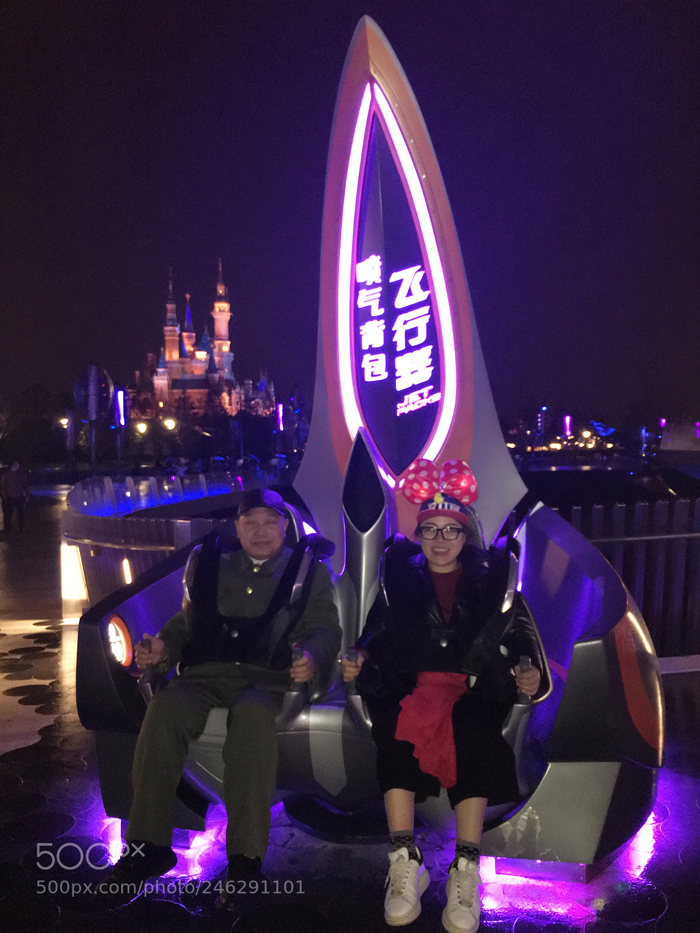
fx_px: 782
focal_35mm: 29
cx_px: 350
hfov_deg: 48.2
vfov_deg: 61.7
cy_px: 466
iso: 400
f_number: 2.2
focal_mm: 4.15
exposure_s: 1/17
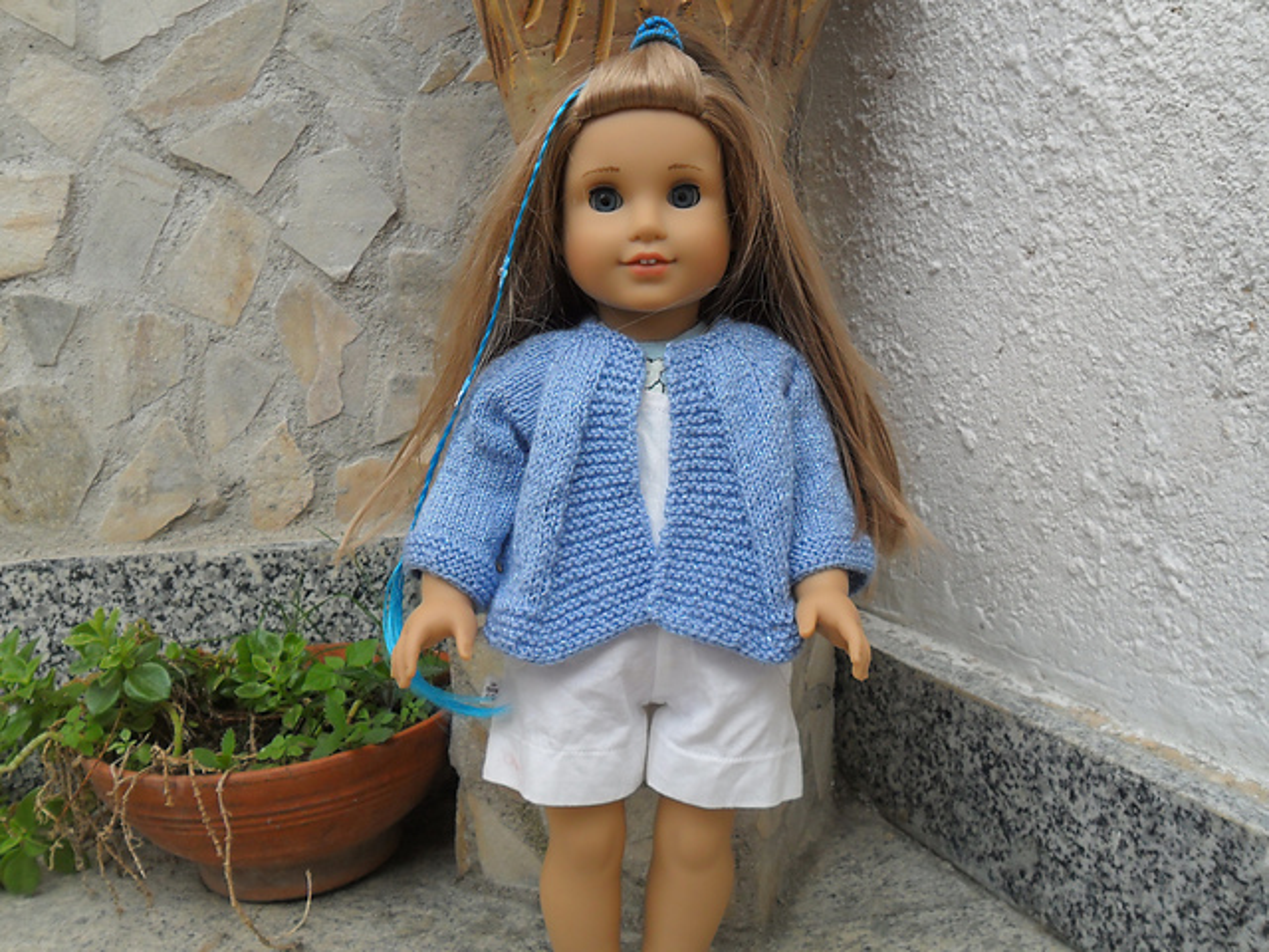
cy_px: 476
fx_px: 1173
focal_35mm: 32
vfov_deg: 44.2
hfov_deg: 56.8
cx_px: 634
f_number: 3.7
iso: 100
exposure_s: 1/250
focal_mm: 5.7
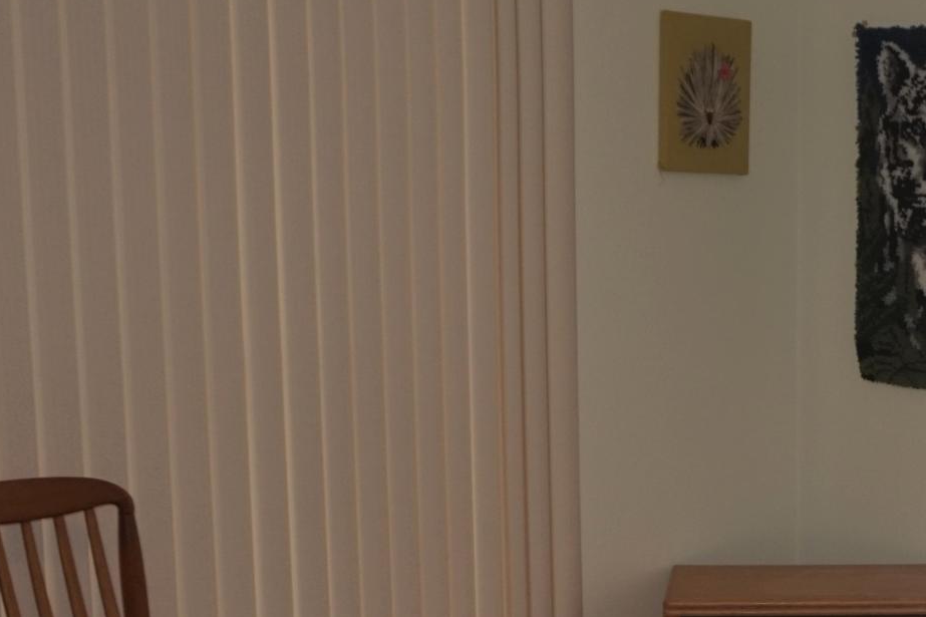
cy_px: 572
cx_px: 1211
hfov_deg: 23.0
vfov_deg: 17.2
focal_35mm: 78
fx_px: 2006
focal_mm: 16
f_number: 3.5
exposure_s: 1/60
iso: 100
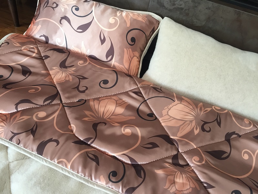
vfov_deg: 48.2
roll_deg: -12.6
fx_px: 216
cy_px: 97
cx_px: 129
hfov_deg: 61.7
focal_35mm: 29
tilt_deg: -42.2
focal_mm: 4.15
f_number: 2.2
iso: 100
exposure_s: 1/33
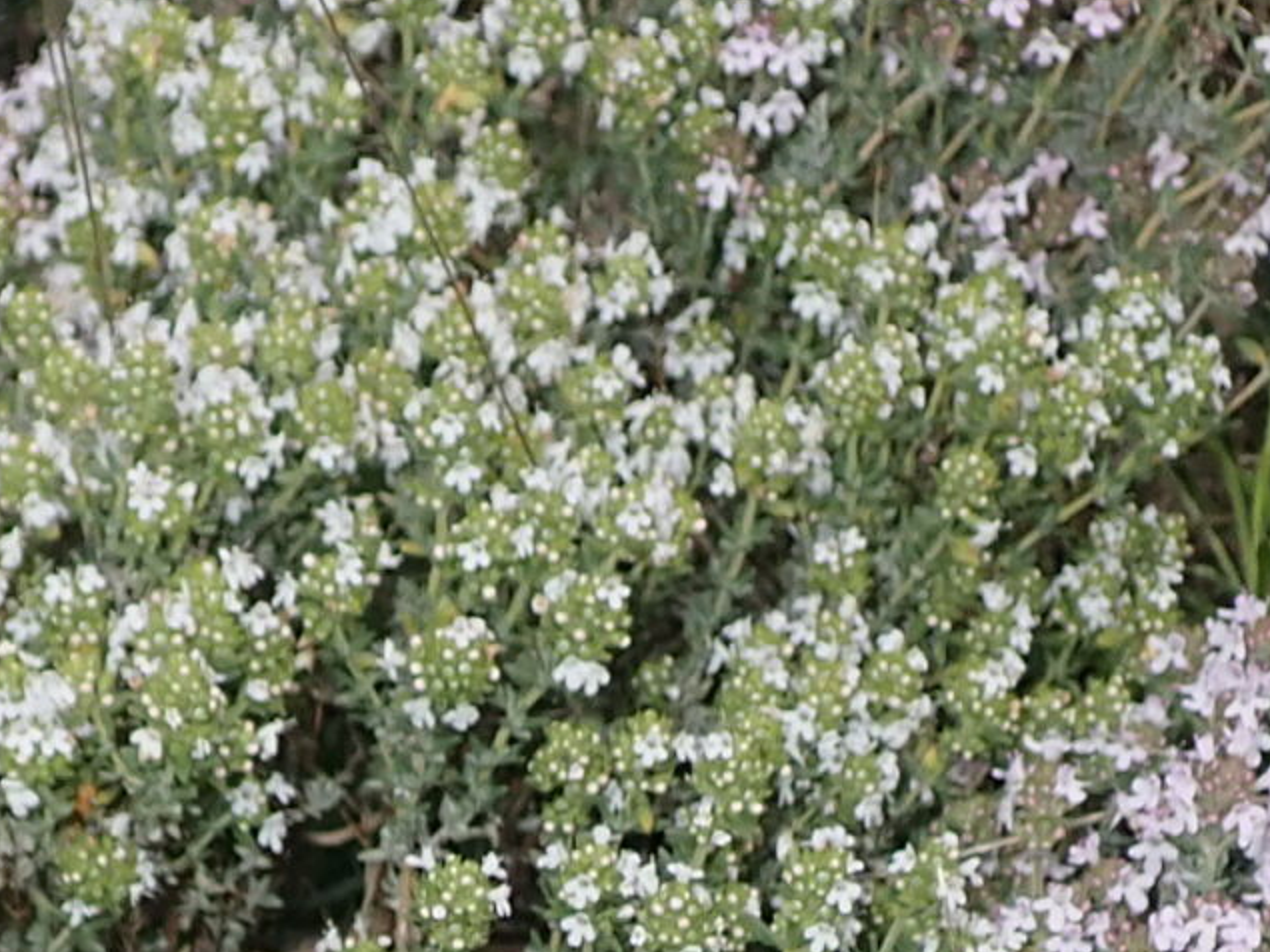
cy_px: 1556
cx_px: 328
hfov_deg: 15.2
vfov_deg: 10.9
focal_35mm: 129
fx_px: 4732
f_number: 7.1
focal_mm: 5.87
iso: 100
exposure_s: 1/200
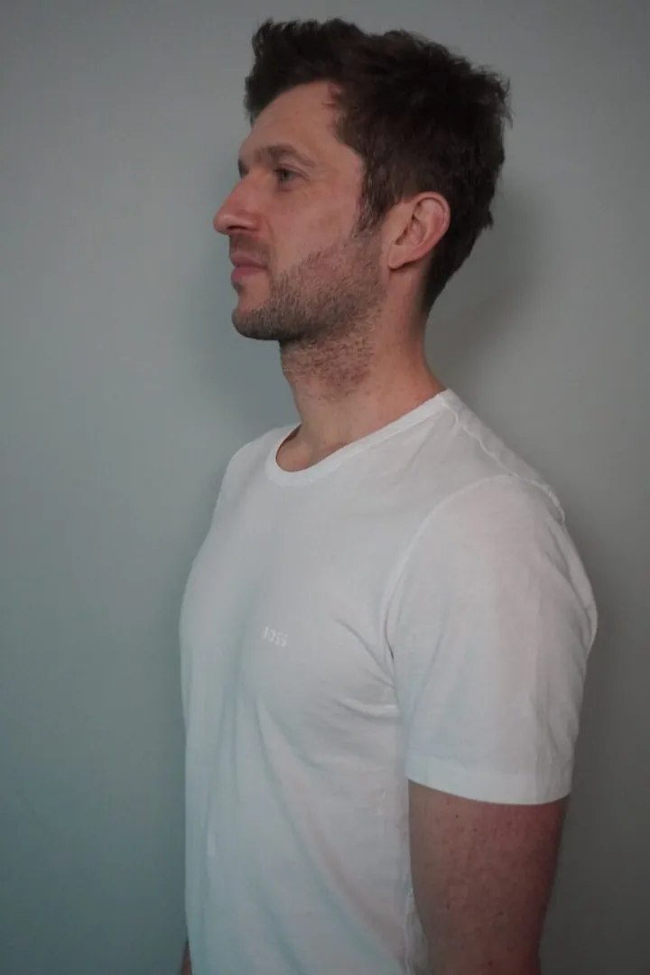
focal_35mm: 36
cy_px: 488
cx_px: 325
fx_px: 975
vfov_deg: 53.1
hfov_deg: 36.9
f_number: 4.5
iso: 4000
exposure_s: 1/160
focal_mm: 24
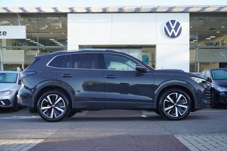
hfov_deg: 38.9
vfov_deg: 26.5
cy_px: 76
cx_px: 114
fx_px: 321
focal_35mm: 51
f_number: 4.5
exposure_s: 1/60
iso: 200
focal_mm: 34
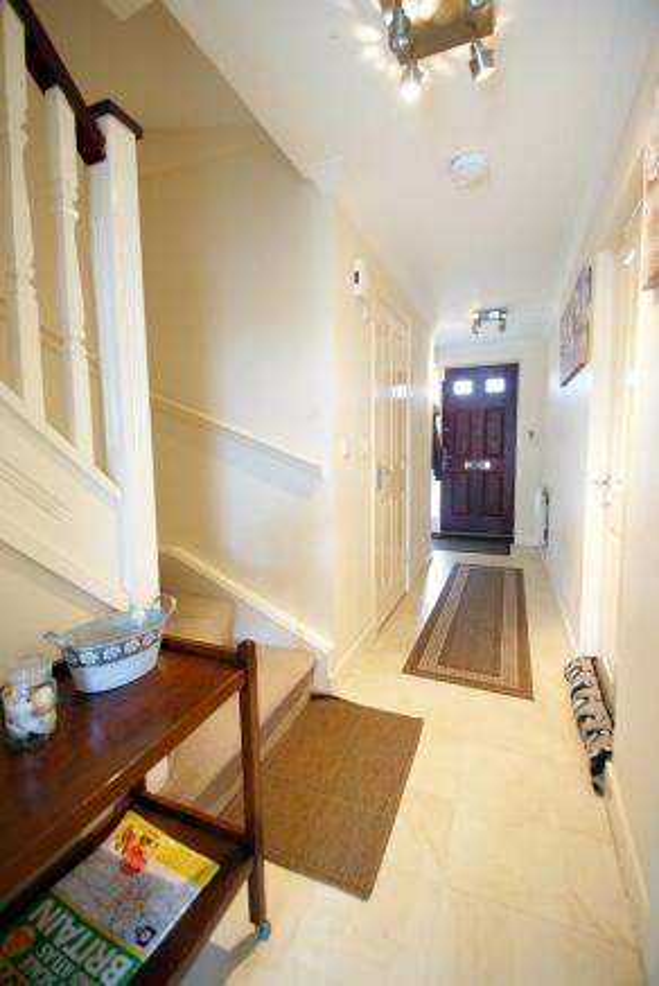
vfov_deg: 100.4
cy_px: 493
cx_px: 330
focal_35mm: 15
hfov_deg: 77.4
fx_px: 411
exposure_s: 1/8
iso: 400
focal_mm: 10
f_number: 3.5
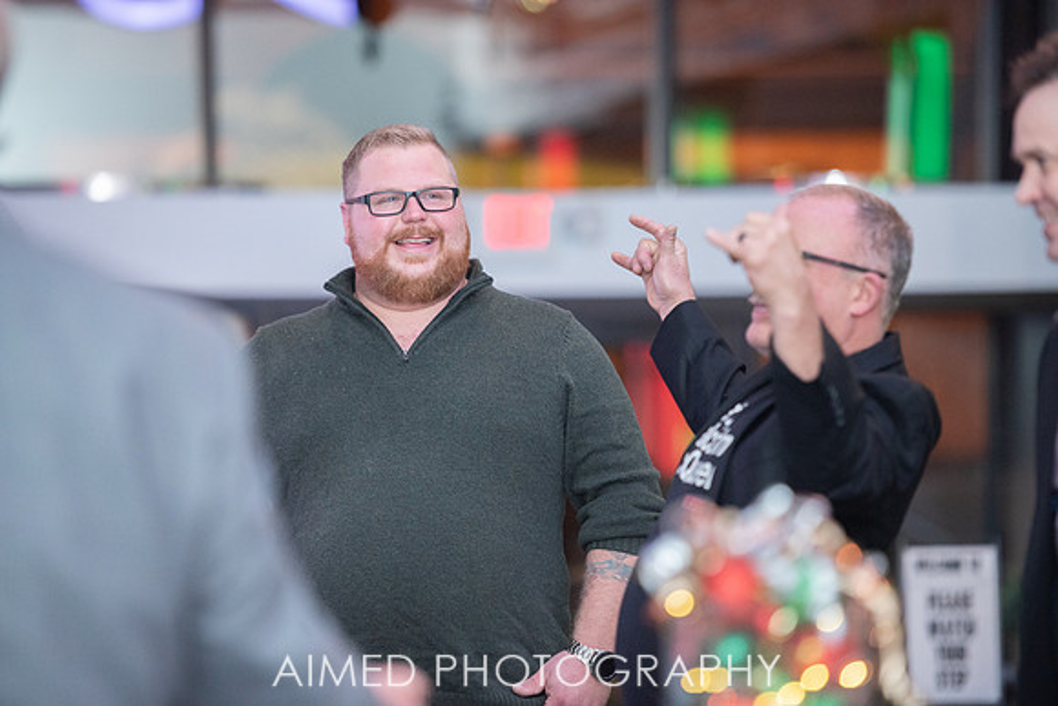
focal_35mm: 175
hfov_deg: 11.7
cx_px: 529
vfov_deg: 7.9
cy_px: 353
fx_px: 5144
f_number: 2.8
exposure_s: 1/200
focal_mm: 175
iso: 1600
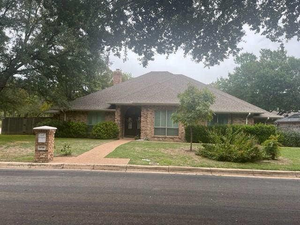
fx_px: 225
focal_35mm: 26
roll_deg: -0.8
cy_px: 112
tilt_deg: +2.2
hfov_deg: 67.3
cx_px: 150
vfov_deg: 53.1
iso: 50
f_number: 1.6
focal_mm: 5.1
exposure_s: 1/442
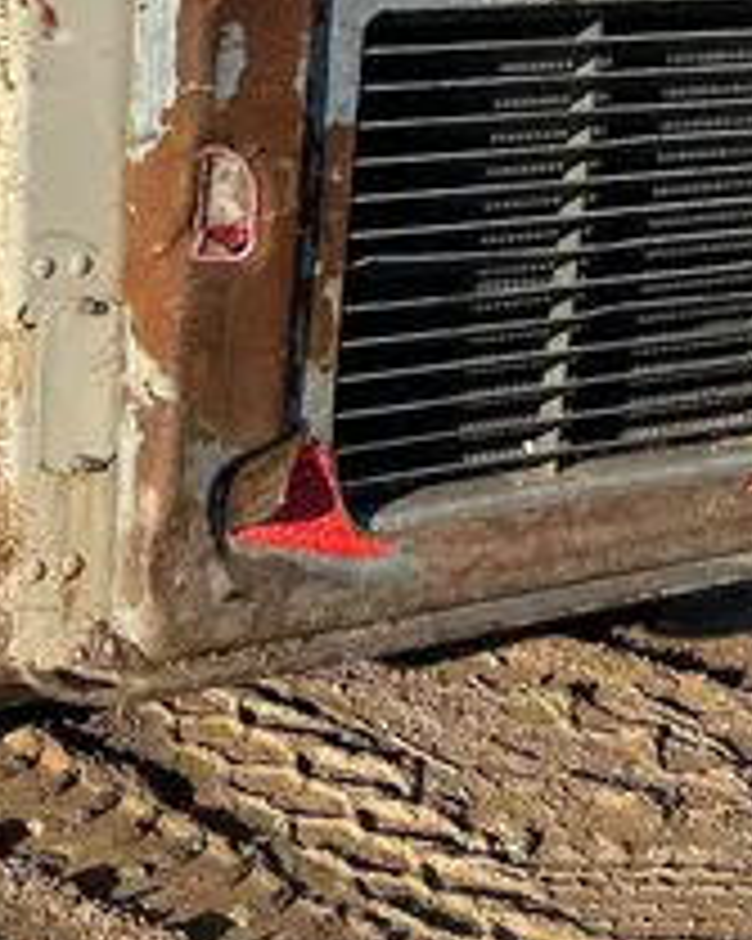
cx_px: 68
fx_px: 2478
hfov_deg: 17.0
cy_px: 128
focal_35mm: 89
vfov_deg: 21.1
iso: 50
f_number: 1.5
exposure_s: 1/3460
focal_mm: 5.7
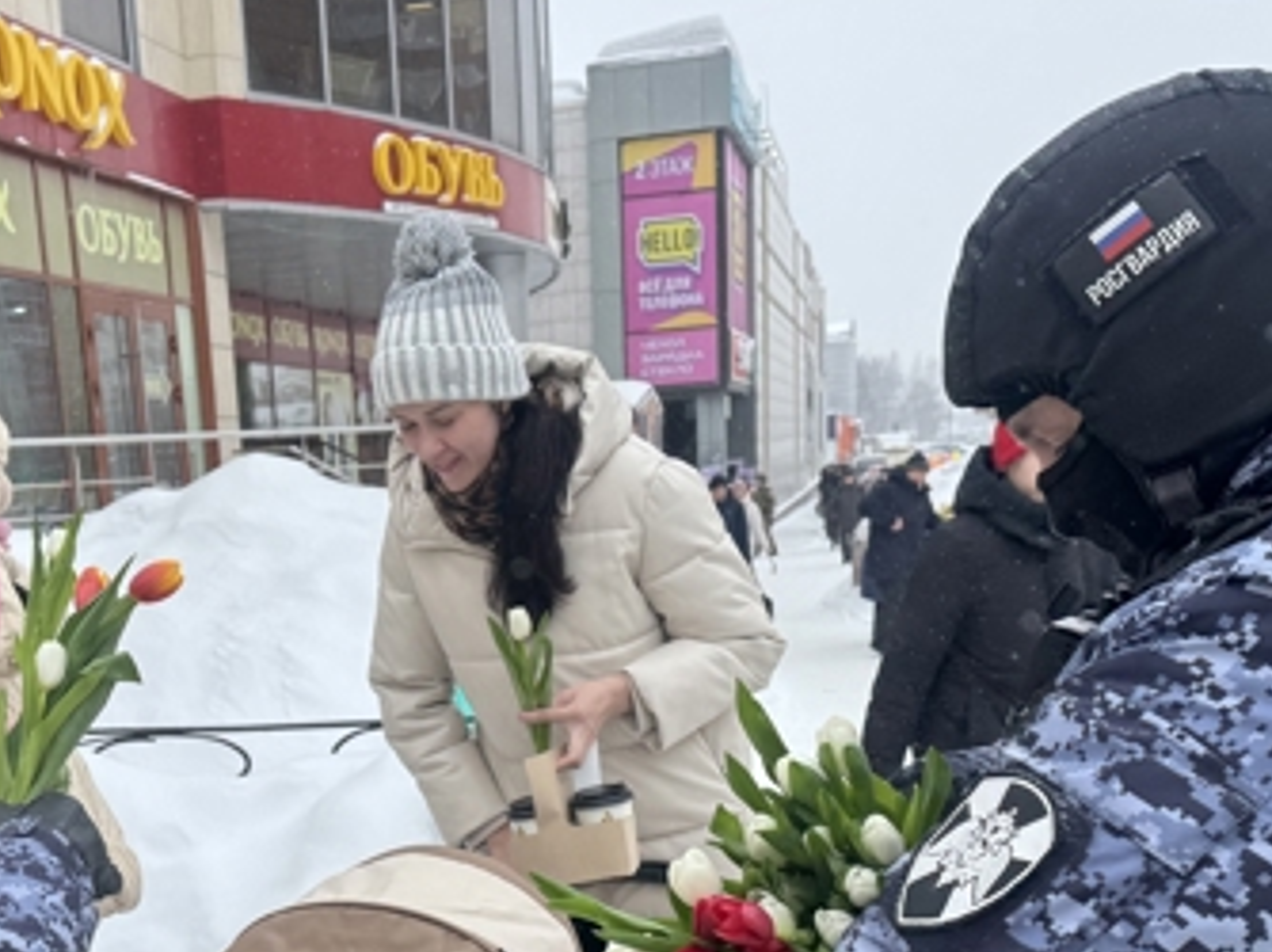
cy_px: 834
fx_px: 1763
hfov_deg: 39.1
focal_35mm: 48
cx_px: 394
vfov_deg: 29.2
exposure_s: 1/1026
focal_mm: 6.76
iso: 80
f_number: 1.78
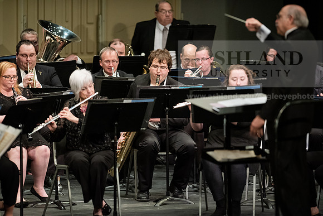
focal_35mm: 300
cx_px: 162
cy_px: 108
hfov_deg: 6.9
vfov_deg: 4.6
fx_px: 2692
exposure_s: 1/320
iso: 4000
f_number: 3.2
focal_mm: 300
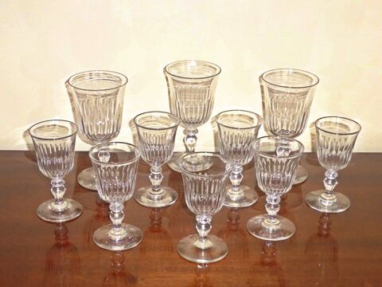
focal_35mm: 51
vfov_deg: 28.6
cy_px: 144
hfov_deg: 37.5
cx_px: 191
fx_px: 563
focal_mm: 9
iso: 800
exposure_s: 1/60
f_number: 4.4
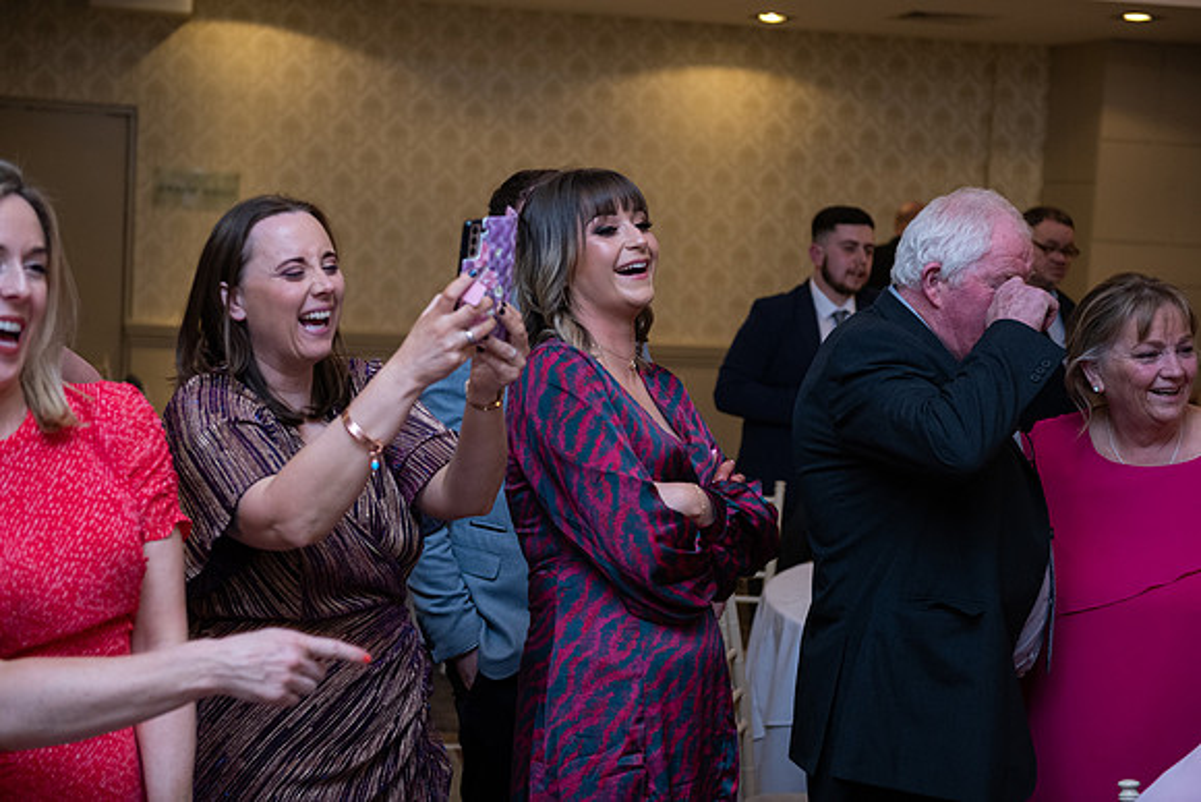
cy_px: 401
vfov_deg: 22.6
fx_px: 2002
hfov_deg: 33.4
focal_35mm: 60
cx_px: 600
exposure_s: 1/160
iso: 1000
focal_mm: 60
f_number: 3.5
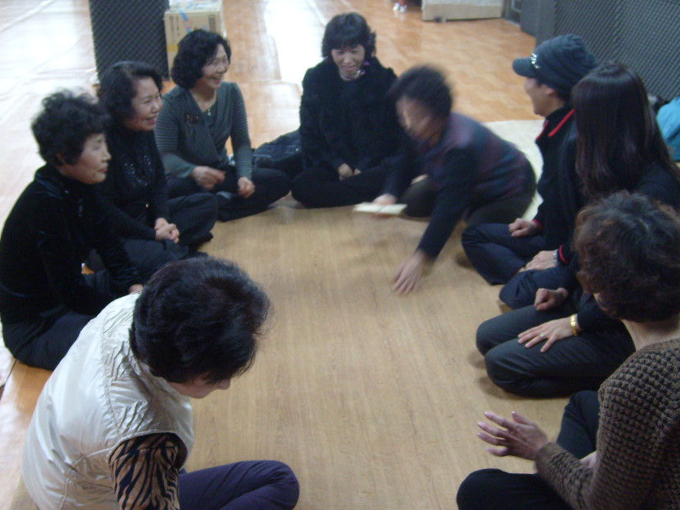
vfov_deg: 33.6
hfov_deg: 43.8
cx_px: 348
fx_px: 845
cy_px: 275
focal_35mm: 43
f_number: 2.8
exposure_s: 1/15
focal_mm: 5.8
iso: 200
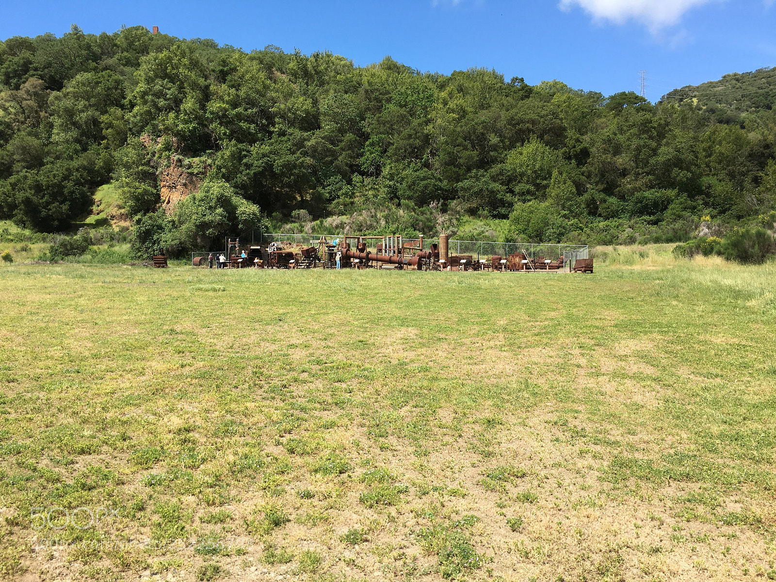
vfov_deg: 48.2
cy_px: 291
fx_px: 650
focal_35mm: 29
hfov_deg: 61.7
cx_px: 388
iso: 25
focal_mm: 4.15
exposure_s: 1/1083
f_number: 2.2
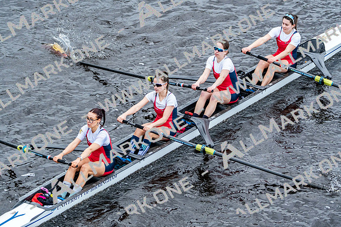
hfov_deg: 7.7
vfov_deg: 5.2
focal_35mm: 266
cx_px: 170
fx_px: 2520
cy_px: 114
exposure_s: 1/1250
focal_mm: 266
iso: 2000
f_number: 5.6
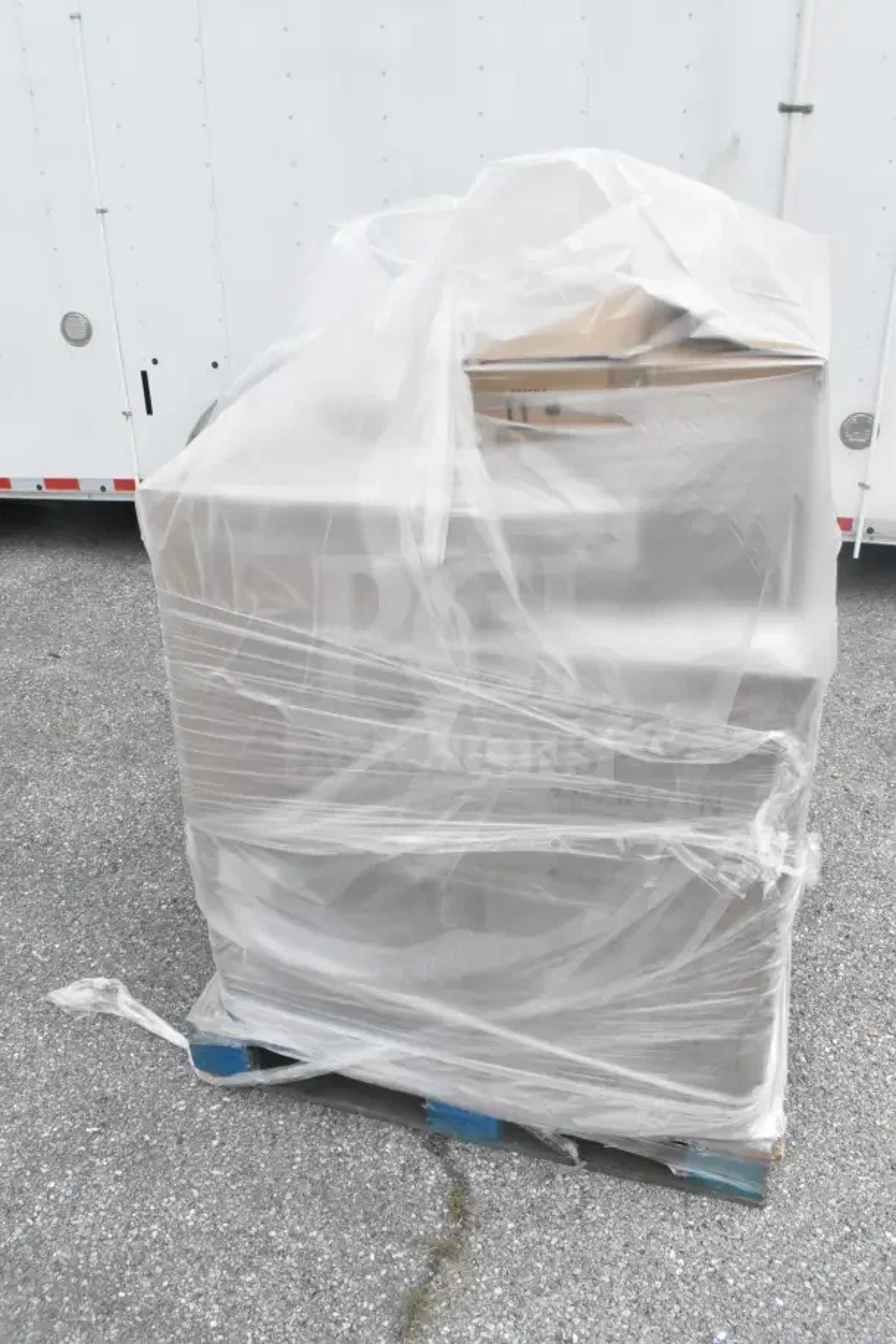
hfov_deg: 47.9
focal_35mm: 27
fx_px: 1008
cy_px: 672
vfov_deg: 67.4
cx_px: 448
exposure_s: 1/2000
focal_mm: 18
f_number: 18
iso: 6400
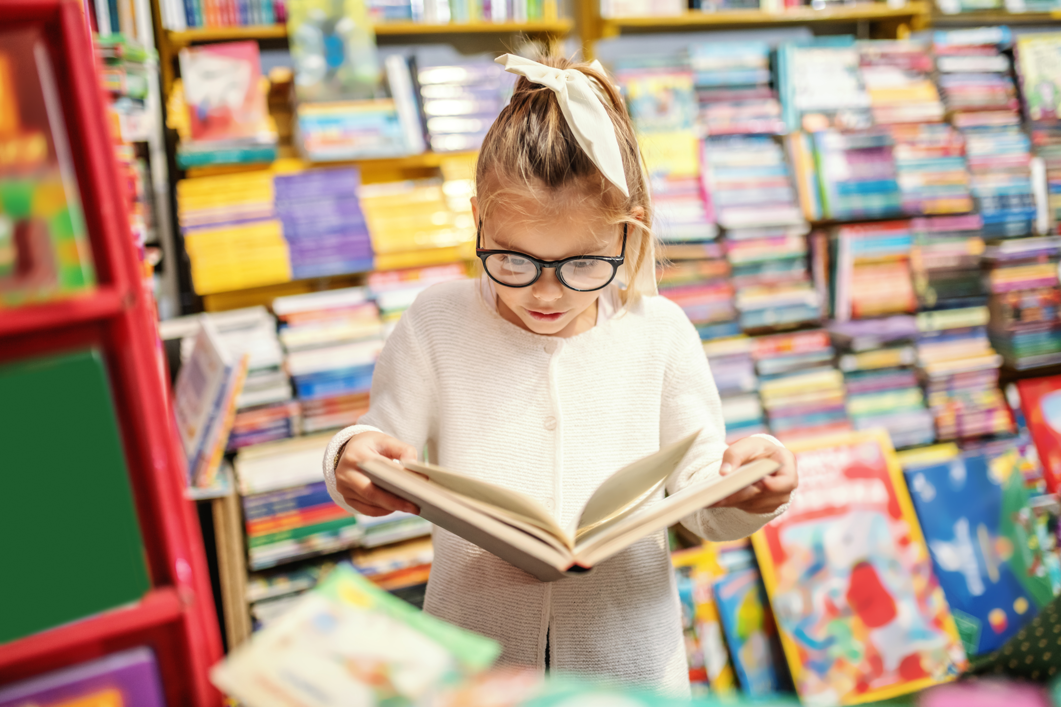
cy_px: 354
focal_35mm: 35
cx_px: 530
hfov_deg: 54.4
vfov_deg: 37.9
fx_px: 1031
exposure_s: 1/125
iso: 640
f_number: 1.4
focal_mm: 35
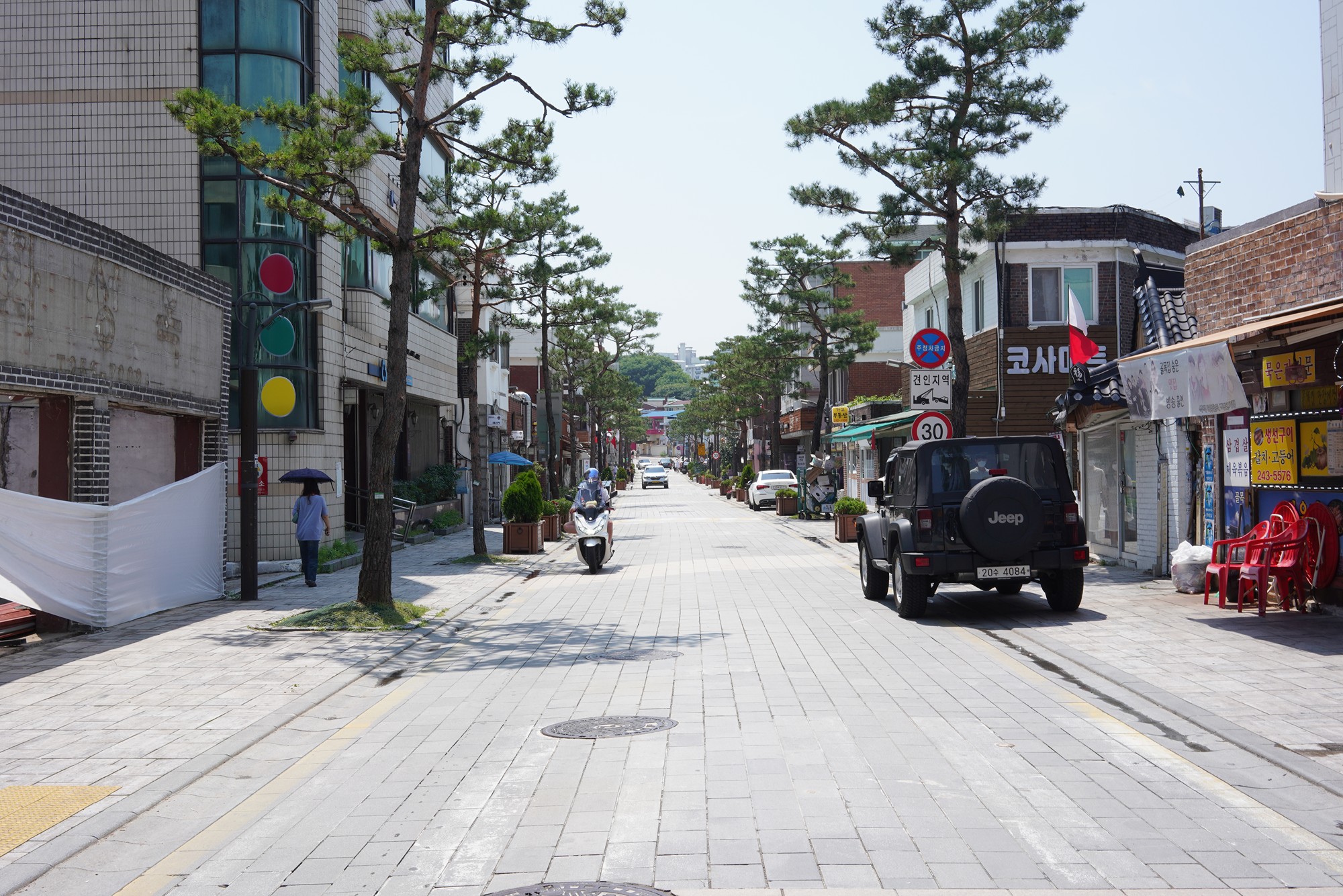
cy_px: 448
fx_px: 1306
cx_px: 672
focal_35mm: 35
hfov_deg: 54.4
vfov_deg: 37.9
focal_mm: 35
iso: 200
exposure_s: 1/125
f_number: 14
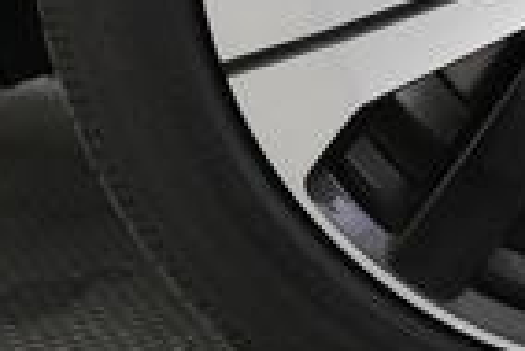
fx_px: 1577
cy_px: -89
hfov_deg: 17.8
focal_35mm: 108
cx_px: 665
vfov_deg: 12.4
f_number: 2.8
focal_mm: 24
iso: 4000
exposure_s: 1/160
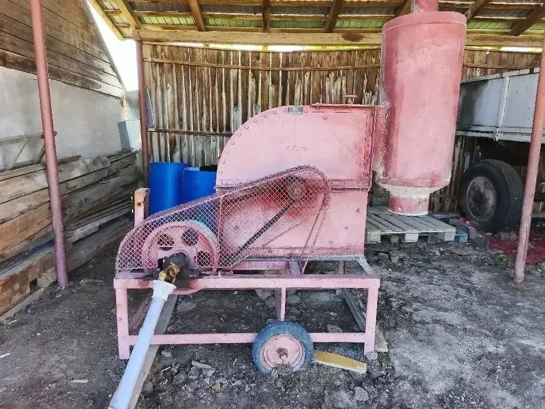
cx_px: 272
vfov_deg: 58.9
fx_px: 362
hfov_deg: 73.9
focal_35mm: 23
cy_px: 204
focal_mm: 5.35
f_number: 1.7
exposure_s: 1/244
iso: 80
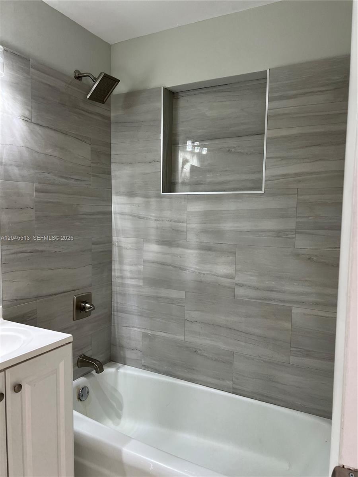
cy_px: 238
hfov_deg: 53.1
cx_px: 179
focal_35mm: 26
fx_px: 359
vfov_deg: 67.3
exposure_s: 1/120
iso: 80
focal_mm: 5.7
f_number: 1.5
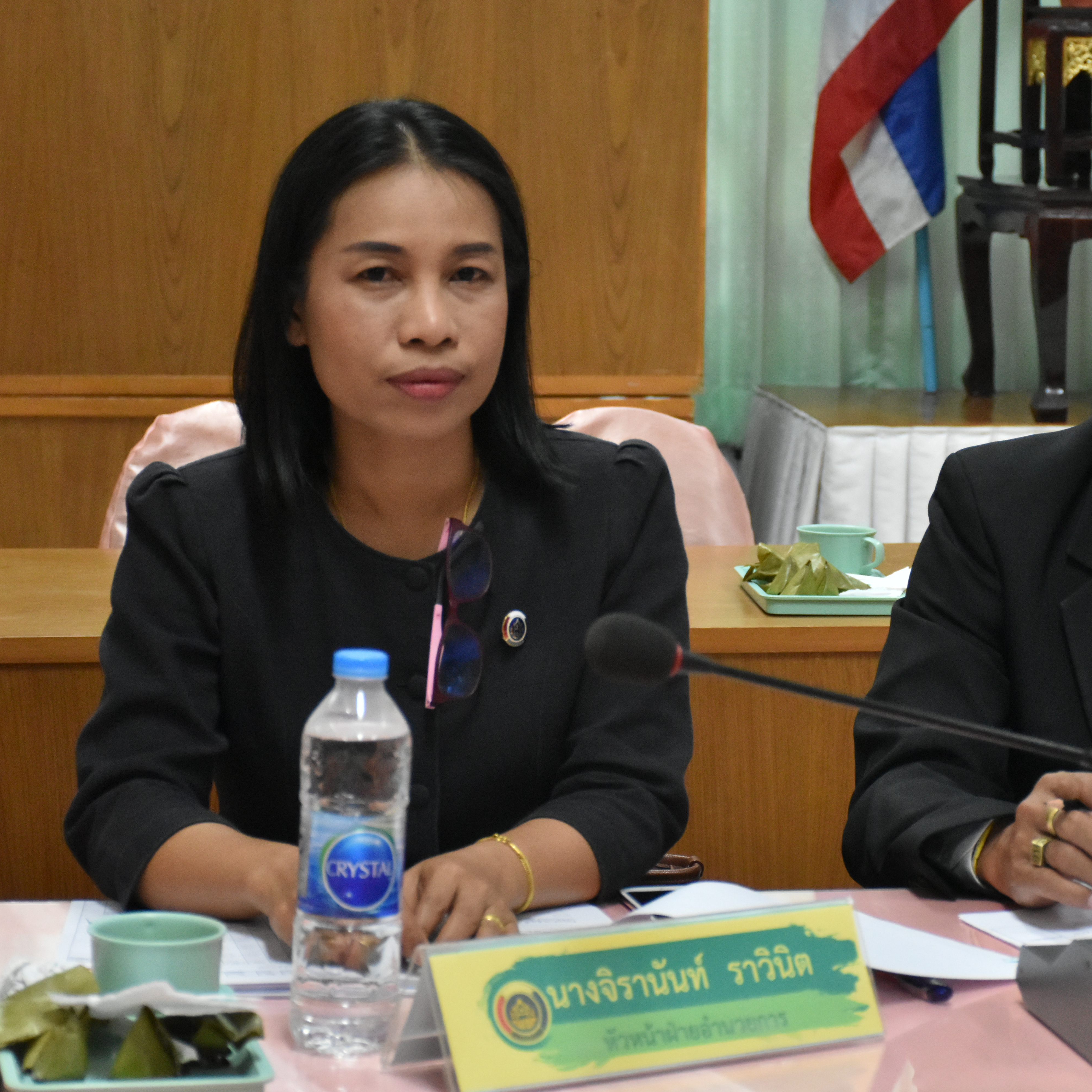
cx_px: 766
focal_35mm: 115
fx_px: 4104
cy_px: 547
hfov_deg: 15.1
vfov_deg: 15.2
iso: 2500
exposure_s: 1/200
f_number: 5
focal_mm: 60
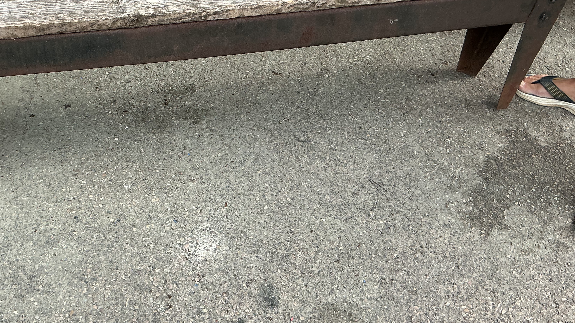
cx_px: 233
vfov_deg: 30.3
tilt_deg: -52.4
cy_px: 123
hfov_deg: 51.3
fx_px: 595
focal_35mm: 39
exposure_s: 1/599
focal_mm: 3
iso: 25
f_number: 1.8
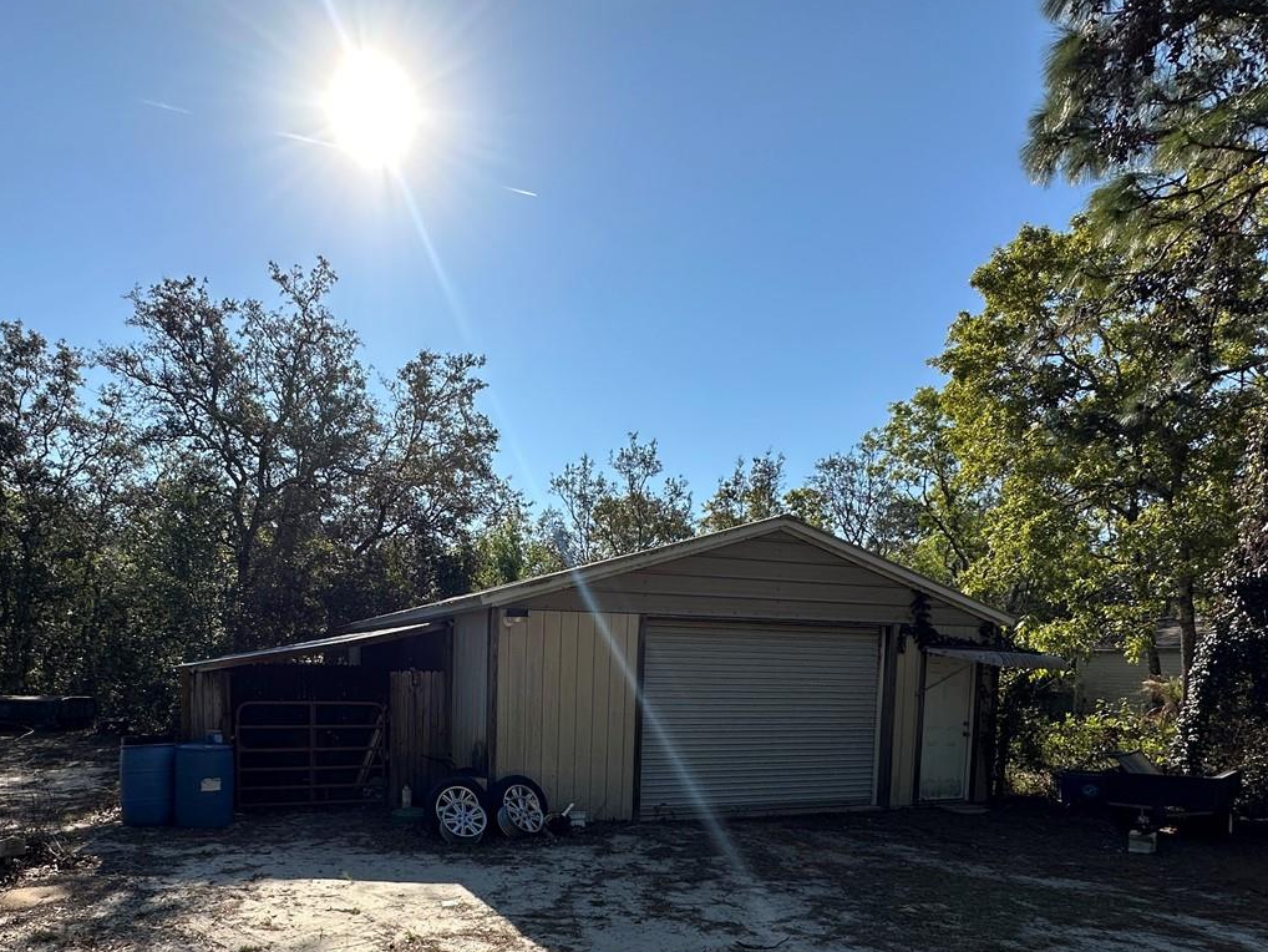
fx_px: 806
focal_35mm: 22
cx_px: 472
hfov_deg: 75.0
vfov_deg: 57.9
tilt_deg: -4.8
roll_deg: -0.6
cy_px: 716
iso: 40
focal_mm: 2.22
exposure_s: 1/1595
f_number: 2.2
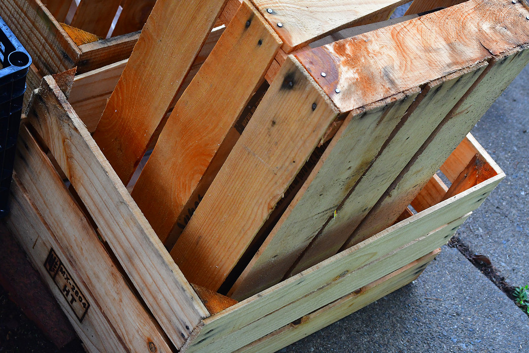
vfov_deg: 16.7
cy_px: 176
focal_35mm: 82
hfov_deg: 24.8
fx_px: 1205
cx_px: 264
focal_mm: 55
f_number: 10
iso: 1600
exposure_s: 1/100
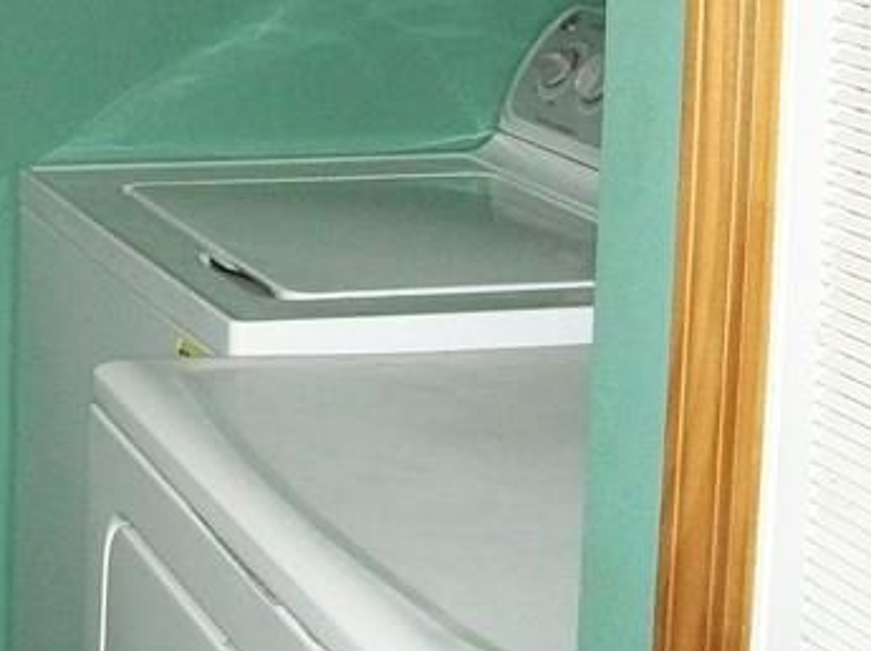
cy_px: -121
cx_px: -189
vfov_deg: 13.4
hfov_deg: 17.5
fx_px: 2690
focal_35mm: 107
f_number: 2.7
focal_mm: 6
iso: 160
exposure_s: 1/60
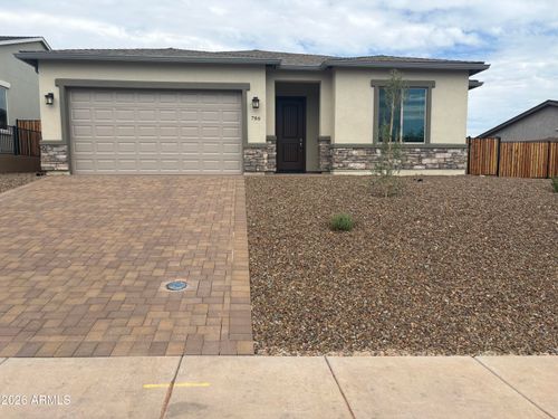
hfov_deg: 67.3
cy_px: 210
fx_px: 419
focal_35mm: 26
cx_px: 279
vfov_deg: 53.1
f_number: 1.6
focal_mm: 5.96
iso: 50
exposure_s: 1/3623
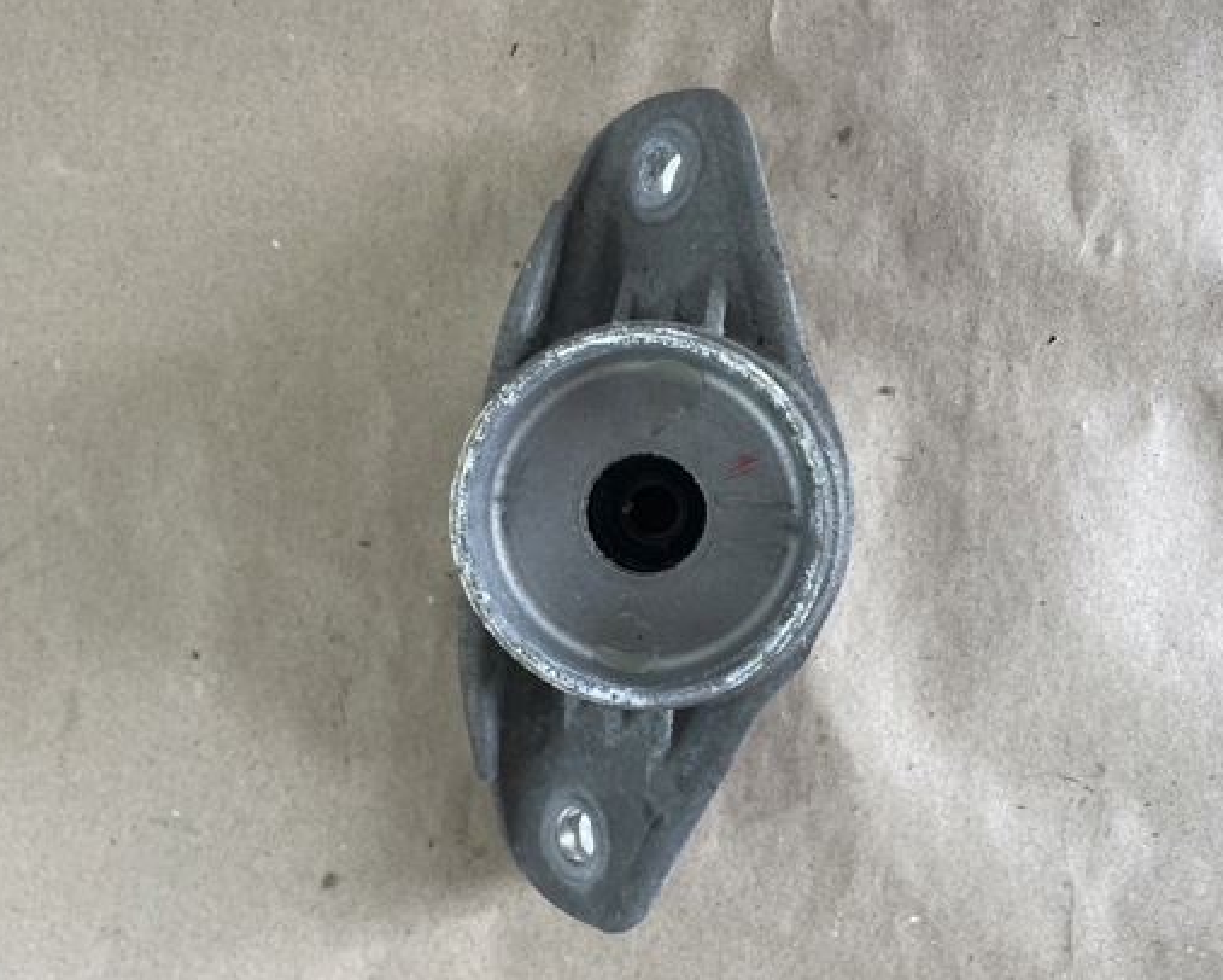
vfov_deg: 45.8
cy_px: 460
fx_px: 1159
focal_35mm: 32
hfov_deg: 55.6
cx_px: 584
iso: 125
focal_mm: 4.2
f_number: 1.6
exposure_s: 1/104
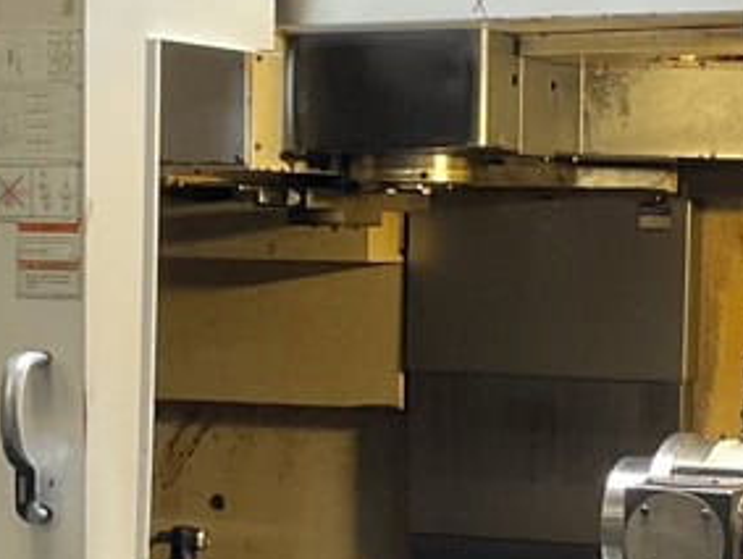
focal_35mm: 131
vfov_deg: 11.3
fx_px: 2815
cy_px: 449
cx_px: 425
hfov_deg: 15.0
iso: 250
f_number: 1.8
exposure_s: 1/40
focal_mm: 3
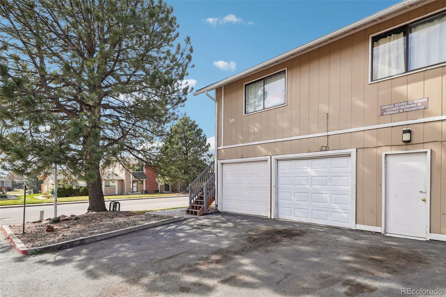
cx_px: 223
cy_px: 148
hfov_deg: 95.0
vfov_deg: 72.0
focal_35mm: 16
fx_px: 204
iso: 100
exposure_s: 1/250
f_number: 8
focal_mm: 11
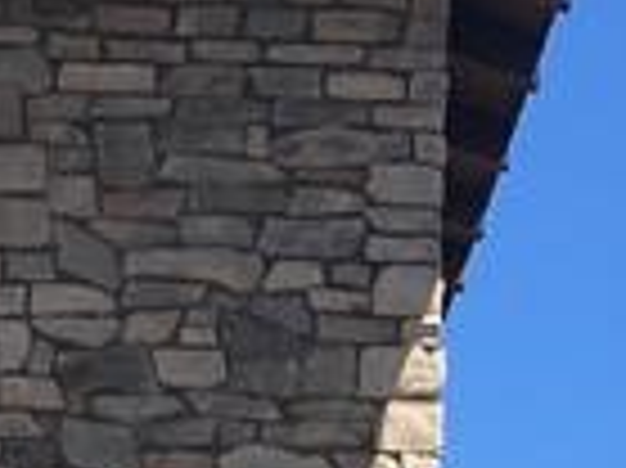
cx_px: -113
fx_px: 3867
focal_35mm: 214
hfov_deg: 9.1
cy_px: 1323
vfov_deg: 6.4
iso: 25
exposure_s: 1/938
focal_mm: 4.15
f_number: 2.2
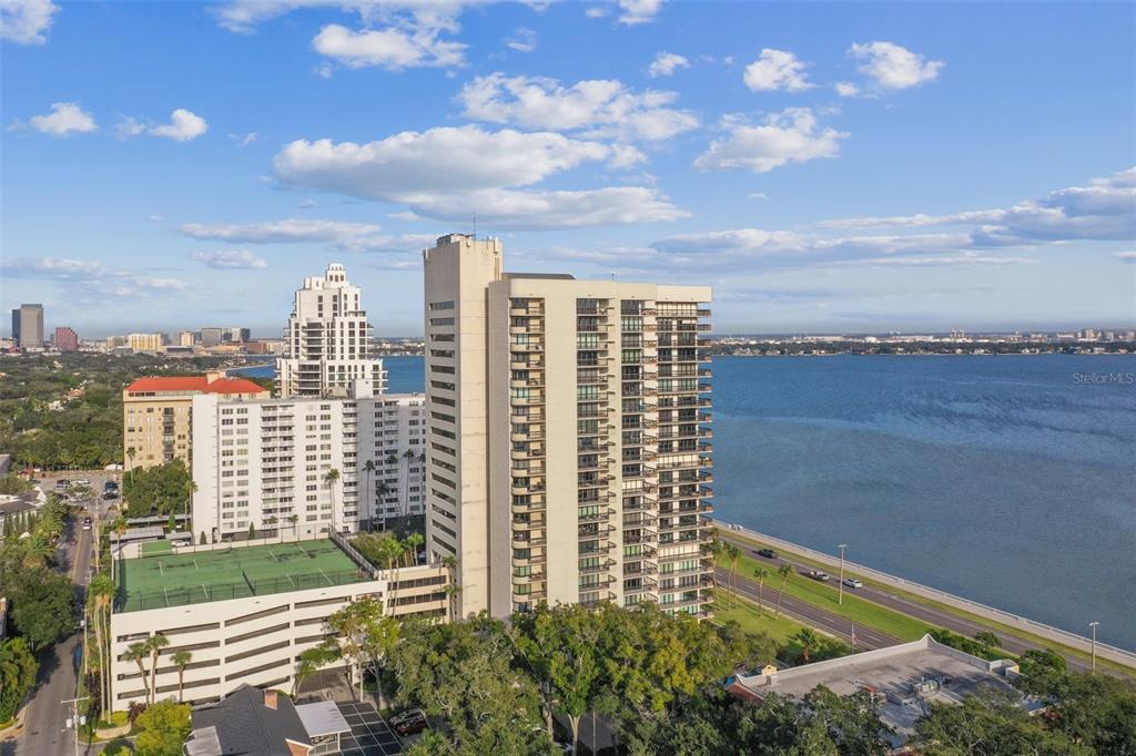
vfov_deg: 46.4
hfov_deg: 65.5
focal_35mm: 28
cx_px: 568
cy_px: 378
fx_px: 883
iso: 100
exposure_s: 1/500
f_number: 5.6
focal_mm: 10.26
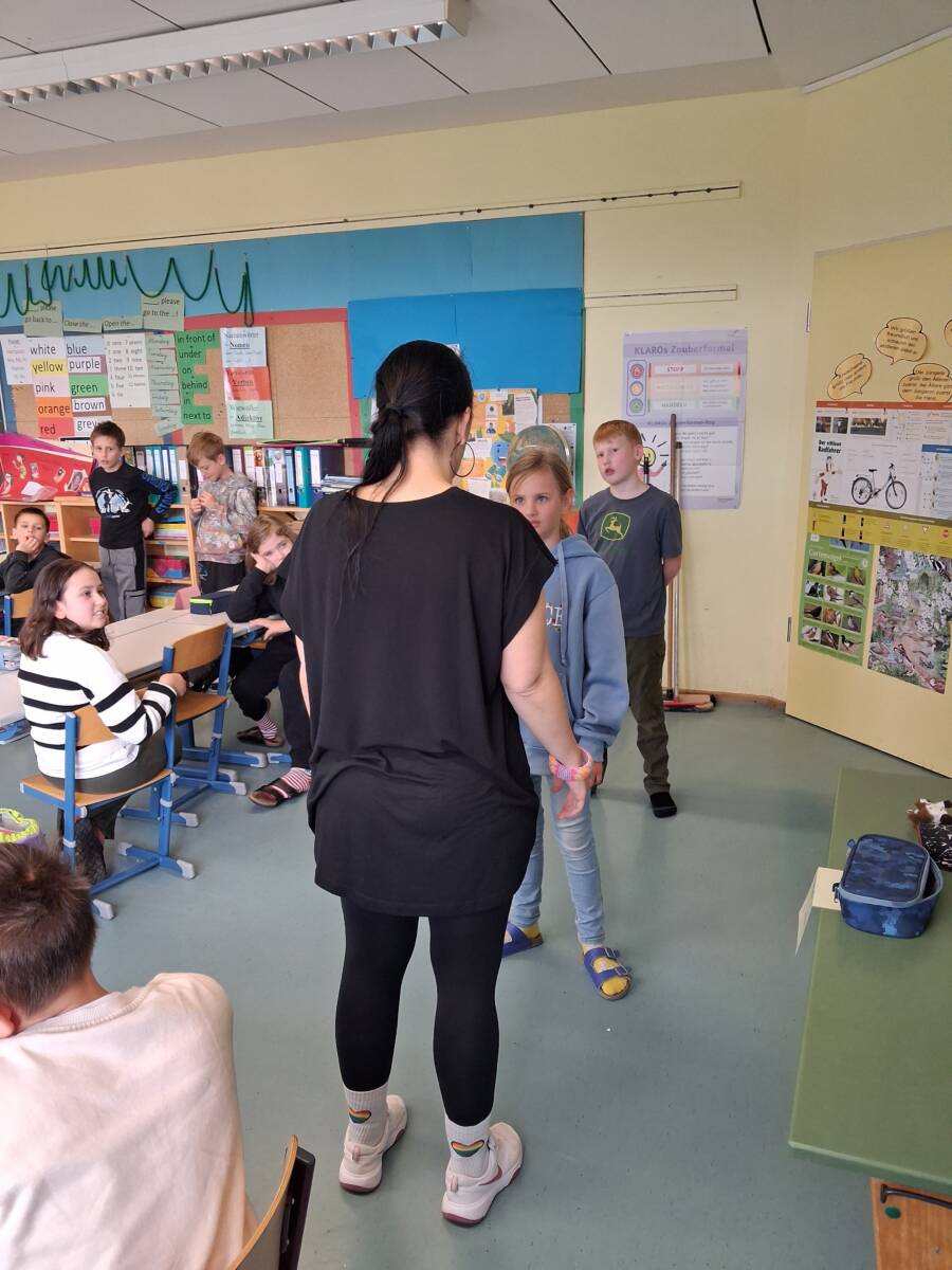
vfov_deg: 65.3
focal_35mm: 27
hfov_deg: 51.4
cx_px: 476
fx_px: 990
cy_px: 635
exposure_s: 1/100
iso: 250
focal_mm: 4
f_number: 1.8
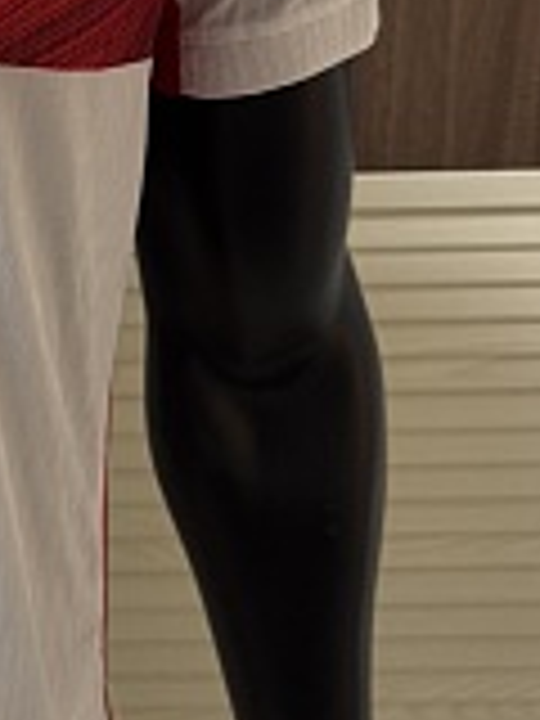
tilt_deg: -11.4
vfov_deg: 25.6
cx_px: -272
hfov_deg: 17.6
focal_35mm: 75
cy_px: 153
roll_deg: +2.0
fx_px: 1560
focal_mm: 6.76
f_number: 1.78
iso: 200
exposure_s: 1/77
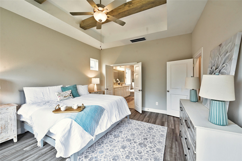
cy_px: 80
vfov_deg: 81.1
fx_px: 94
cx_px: 121
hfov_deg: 104.3
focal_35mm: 14
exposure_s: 1/25
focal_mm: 14
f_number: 8
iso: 400
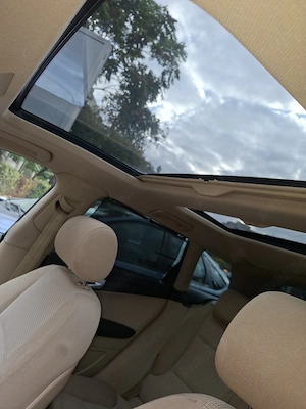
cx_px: 153
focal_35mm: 23
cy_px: 204
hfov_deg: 58.9
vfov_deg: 73.9
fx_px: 271
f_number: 1.8
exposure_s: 1/100
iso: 50
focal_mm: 5.54
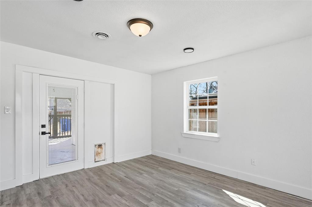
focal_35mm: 18
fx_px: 156
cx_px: 156
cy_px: 104
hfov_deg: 90.0
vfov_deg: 67.3
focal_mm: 18
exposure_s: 1/4000
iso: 1000
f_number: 7.1
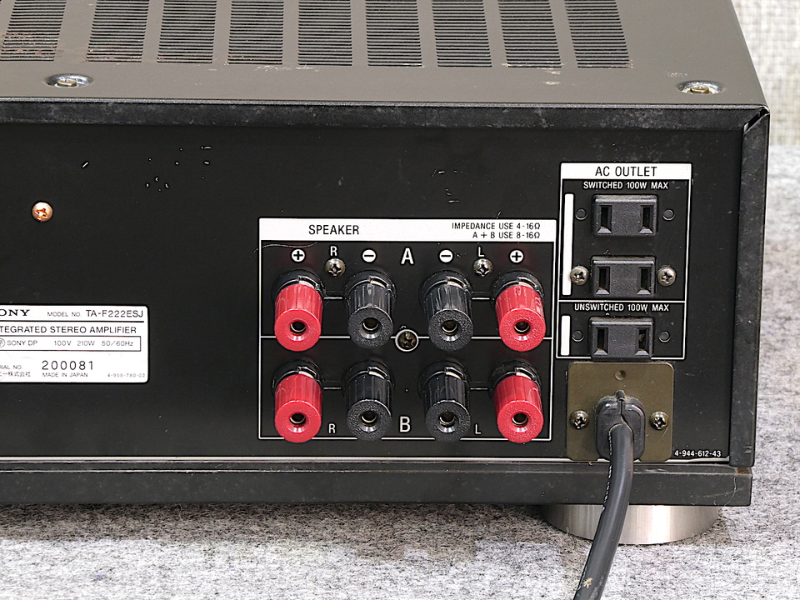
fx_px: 4275
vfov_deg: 8.0
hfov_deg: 10.7
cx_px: 400
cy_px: 300
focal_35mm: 185
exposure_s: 1/1.6
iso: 200
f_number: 5.6
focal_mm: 33.2
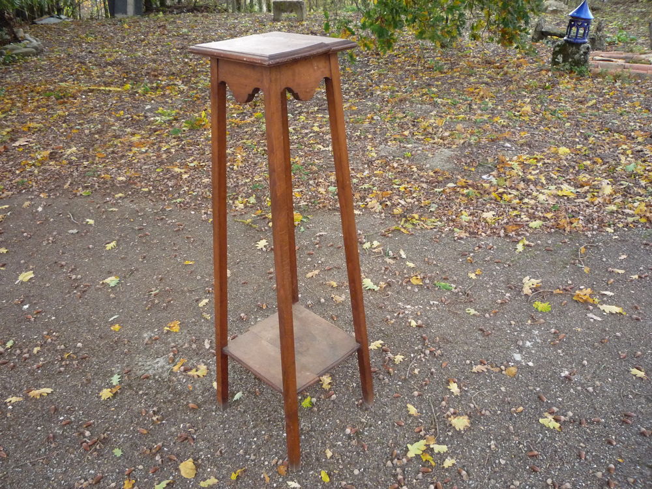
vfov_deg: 46.8
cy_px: 244
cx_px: 326
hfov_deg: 60.0
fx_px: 565
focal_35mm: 30
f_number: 3.3
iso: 320
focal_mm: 5.2
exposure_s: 1/30
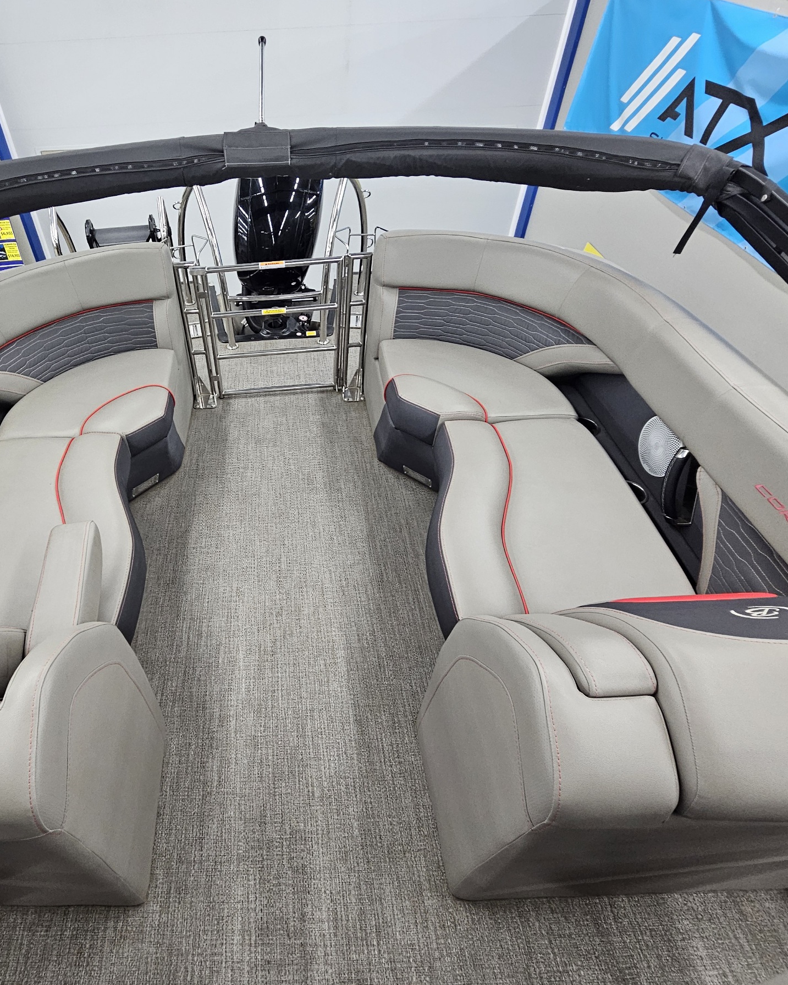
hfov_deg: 75.0
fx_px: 496
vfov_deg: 89.6
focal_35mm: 17
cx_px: 273
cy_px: 492
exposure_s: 1/60.2
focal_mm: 2.2
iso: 320
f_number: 2.2
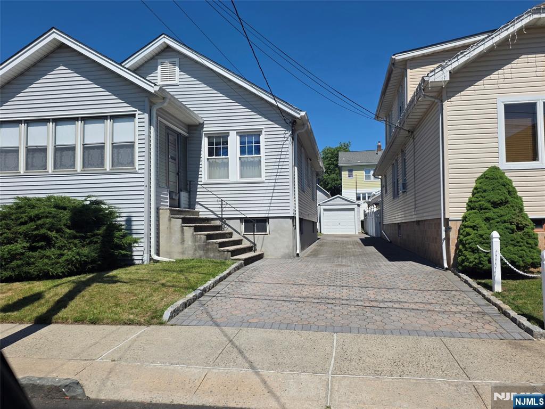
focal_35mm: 23
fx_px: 362
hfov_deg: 73.9
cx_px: 272
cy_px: 204
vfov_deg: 58.9
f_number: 1.7
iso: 64
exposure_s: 1/10000
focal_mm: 6.3
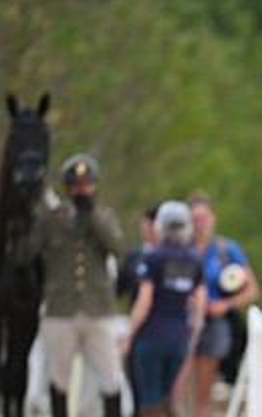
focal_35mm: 1084
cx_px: 518
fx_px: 12341
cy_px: 388
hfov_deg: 1.2
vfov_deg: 1.9
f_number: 5.6
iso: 720
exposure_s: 1/1600
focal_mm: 380
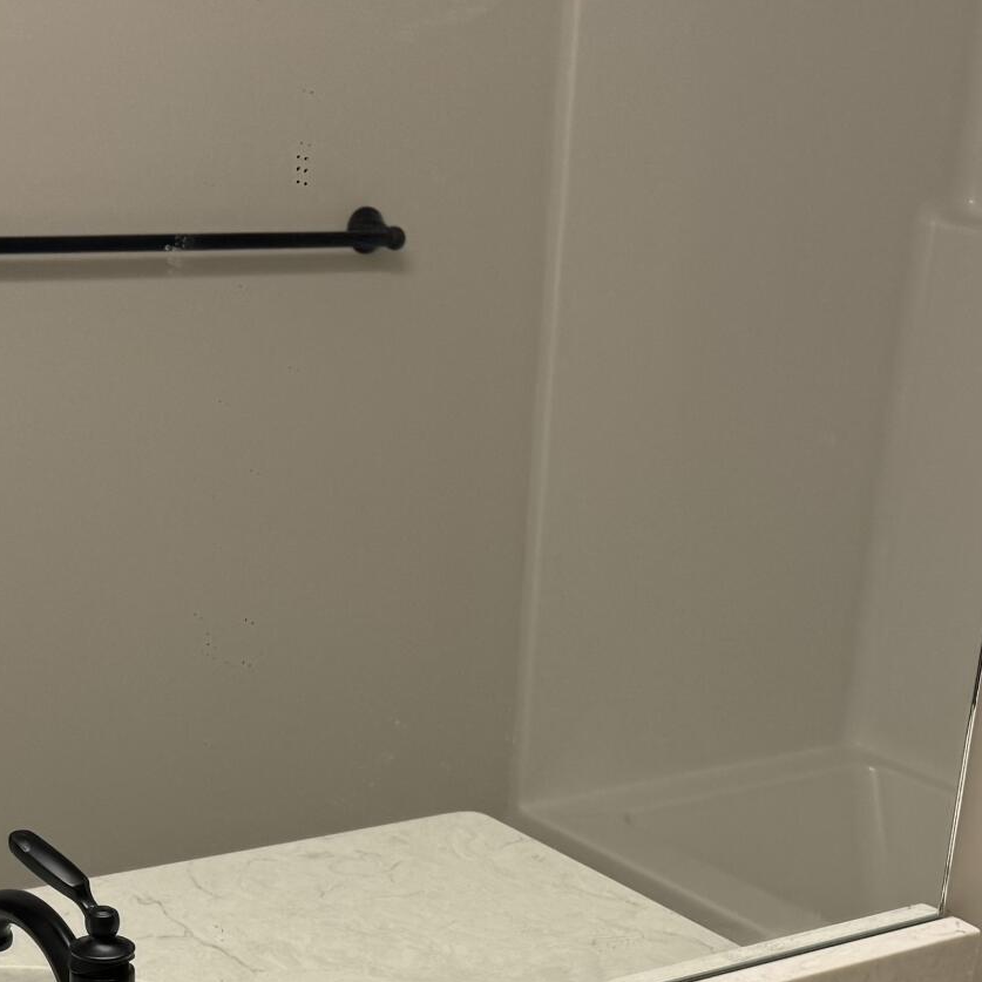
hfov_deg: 22.7
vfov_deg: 21.8
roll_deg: -5.8
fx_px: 2439
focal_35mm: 76
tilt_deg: -24.4
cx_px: 564
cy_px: 1009
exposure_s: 1/120
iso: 80
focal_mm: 6.76
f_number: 1.78
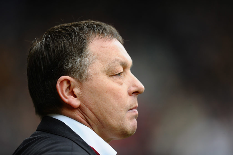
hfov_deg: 5.2
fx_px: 2587
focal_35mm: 400
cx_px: 116
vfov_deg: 3.4
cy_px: 78
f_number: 2.8
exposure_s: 1/1600
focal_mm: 400
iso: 640
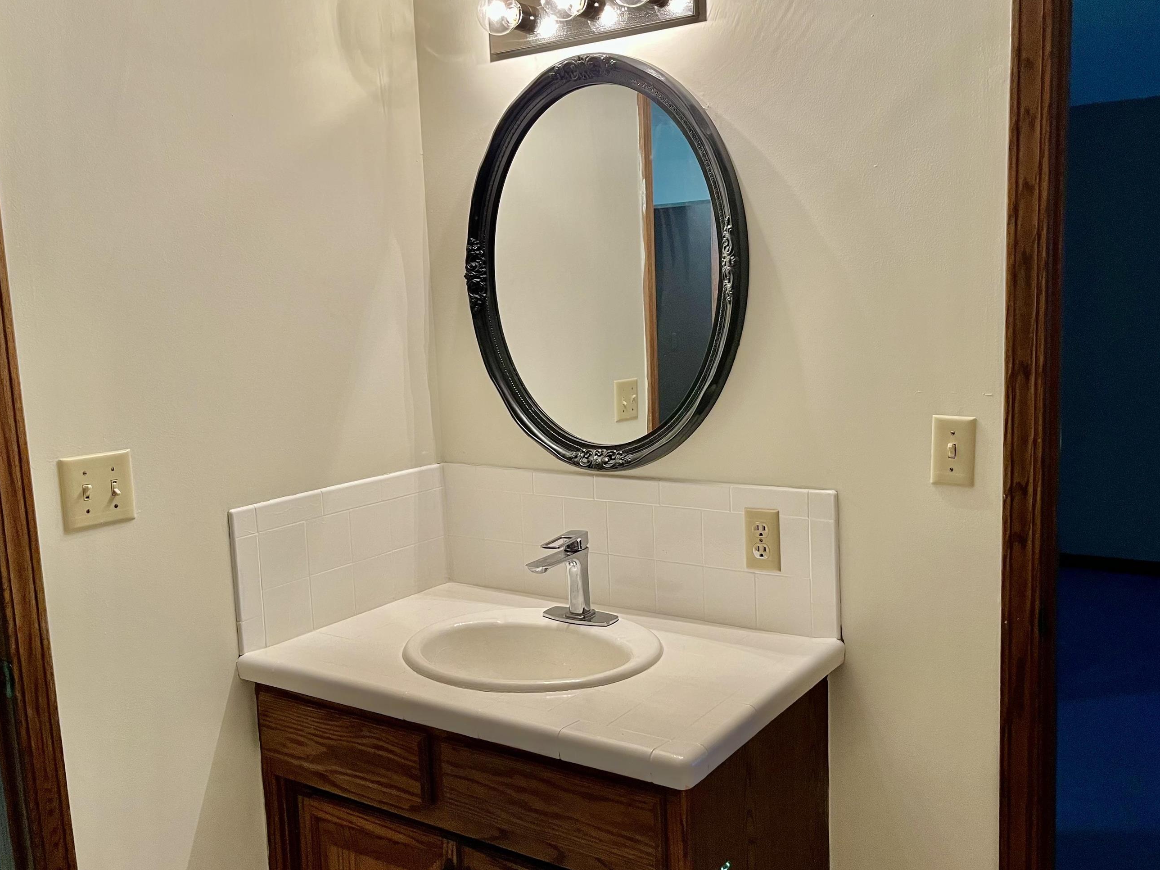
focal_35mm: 31
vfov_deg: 45.4
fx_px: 1039
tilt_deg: -8.0
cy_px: 437
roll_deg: +2.4
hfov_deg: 58.2
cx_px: 636
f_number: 1.6
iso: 100
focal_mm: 5.1
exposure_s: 1/60
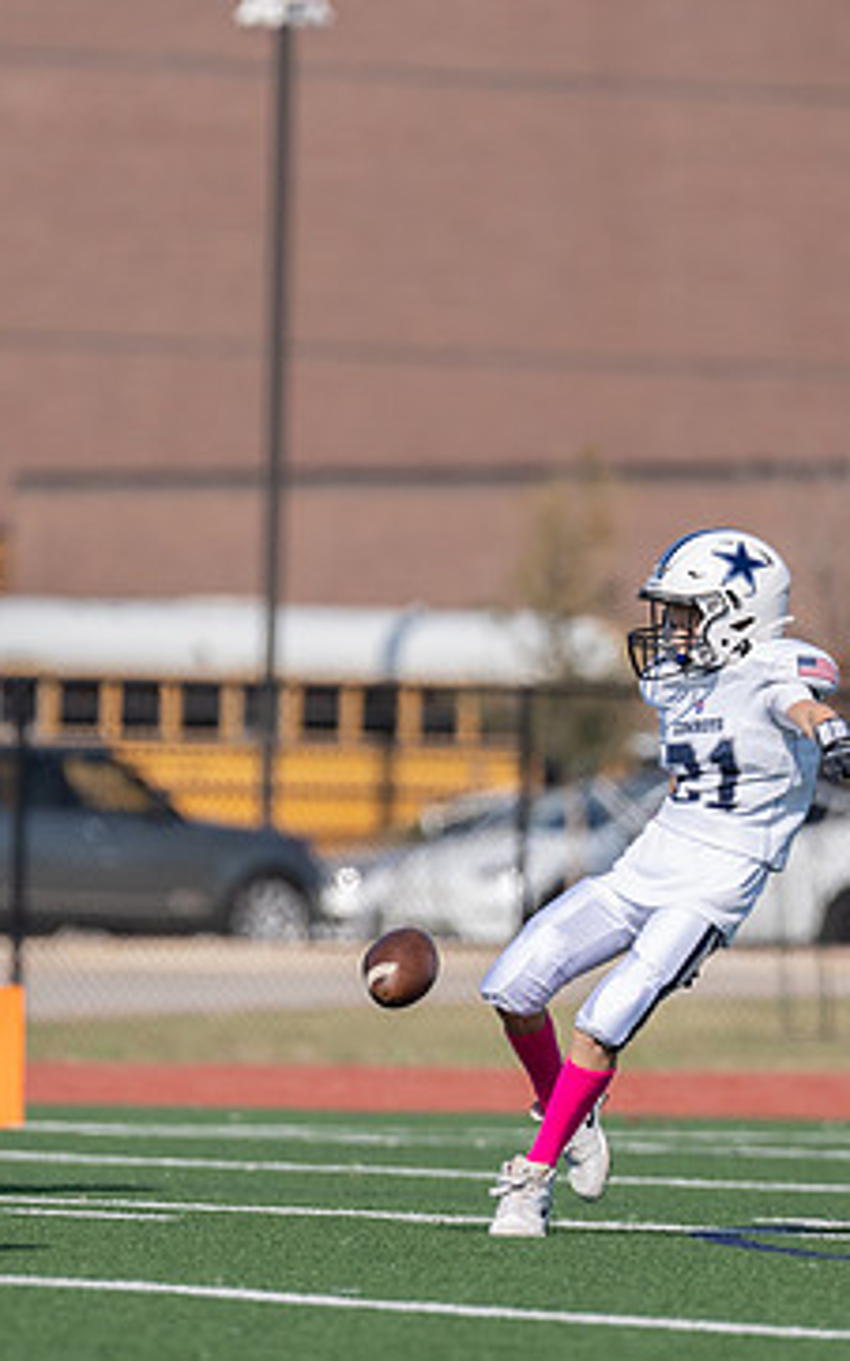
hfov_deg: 2.7
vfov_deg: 4.3
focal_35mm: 488
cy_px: 788
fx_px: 18102
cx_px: 595
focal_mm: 200
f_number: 2.8
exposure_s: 1/2500
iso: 100
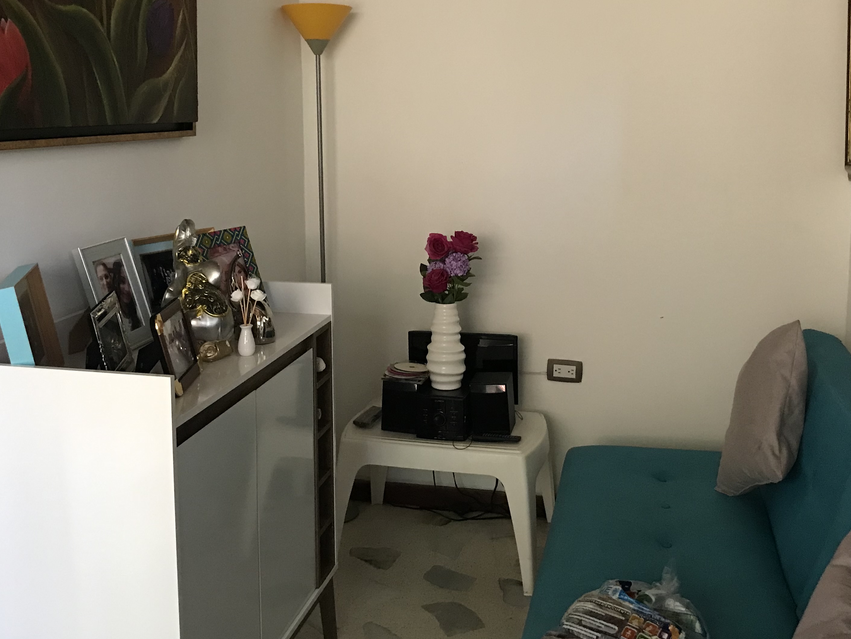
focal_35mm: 40
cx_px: 410
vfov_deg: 35.8
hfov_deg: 46.8
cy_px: 252
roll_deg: +0.4
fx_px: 983
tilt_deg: -7.3
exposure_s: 1/15
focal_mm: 3.99
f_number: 1.8
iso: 80
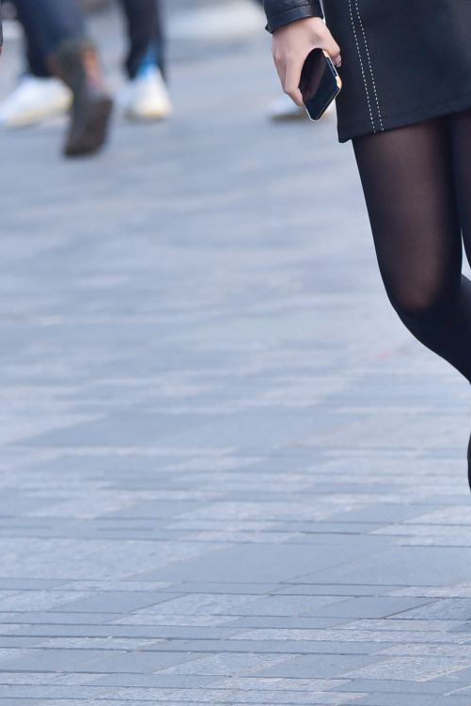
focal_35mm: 296
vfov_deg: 6.9
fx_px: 5806
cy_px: -119
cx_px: 368
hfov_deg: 4.6
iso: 640
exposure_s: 1/800
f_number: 3.2
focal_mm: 112
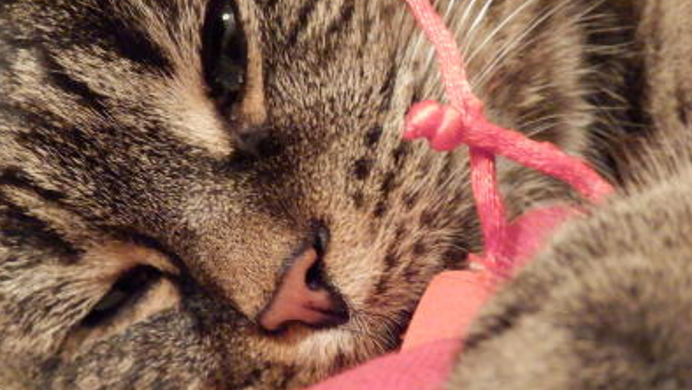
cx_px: 342
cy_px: 167
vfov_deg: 16.5
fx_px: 1340
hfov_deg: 29.0
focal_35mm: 73
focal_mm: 11.9
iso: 3200
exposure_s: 1/15
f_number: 4.4
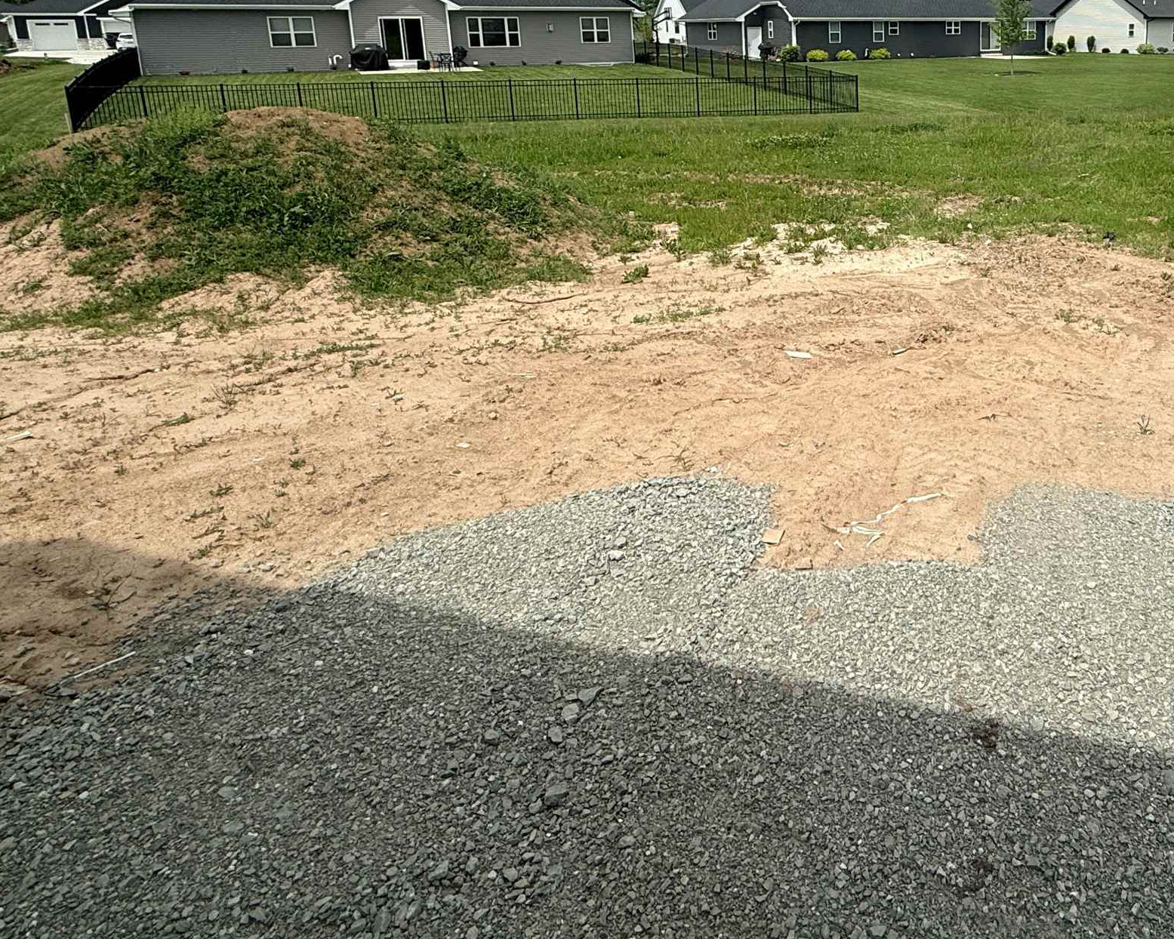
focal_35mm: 27
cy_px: 209
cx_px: 938
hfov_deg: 59.1
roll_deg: +0.9
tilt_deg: -12.0
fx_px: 938
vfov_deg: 50.5
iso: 50
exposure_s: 1/2092
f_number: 2.2
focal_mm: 2.22
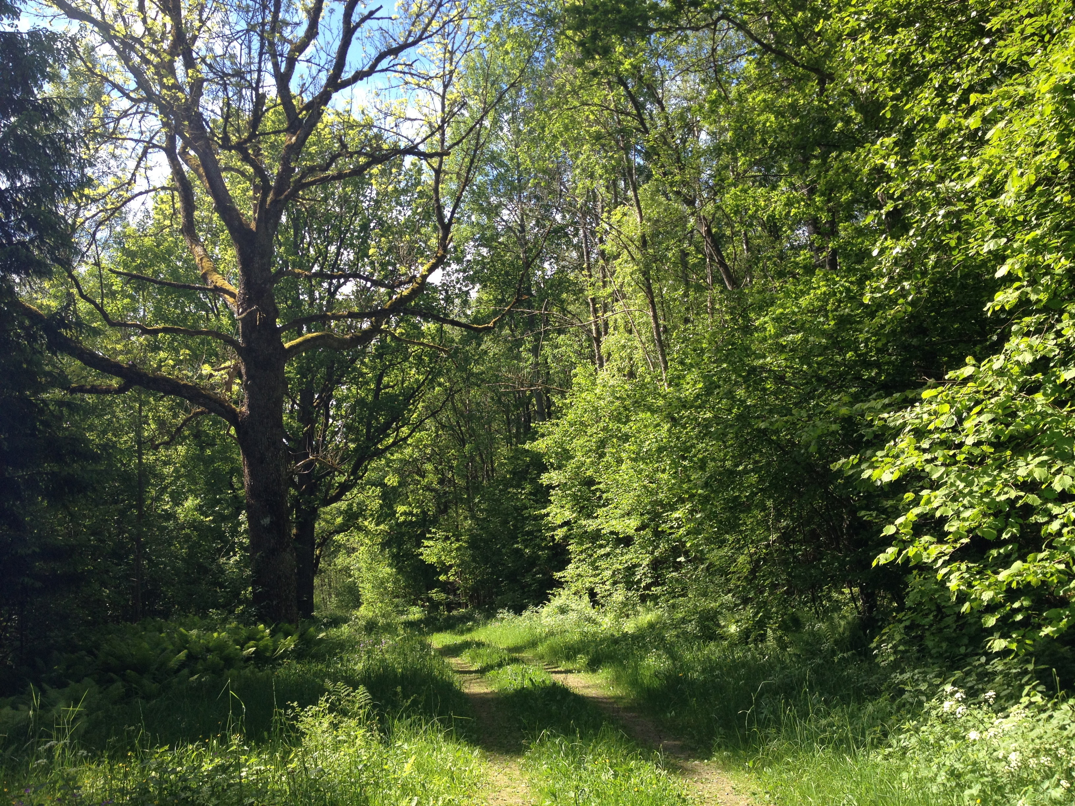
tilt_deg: +10.6
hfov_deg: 52.6
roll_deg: -1.2
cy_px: 403
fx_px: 1087
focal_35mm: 35
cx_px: 538
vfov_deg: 40.7
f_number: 2.4
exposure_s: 1/460
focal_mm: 4.28
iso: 50
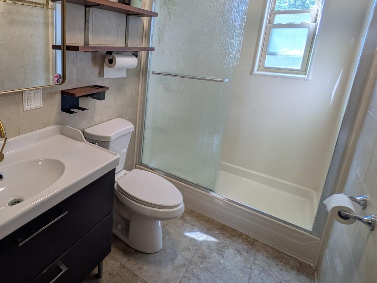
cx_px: 102
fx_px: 240
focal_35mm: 22
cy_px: 98
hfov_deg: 72.0
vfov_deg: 59.9
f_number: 2.2
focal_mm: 1.83
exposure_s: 1/60
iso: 59
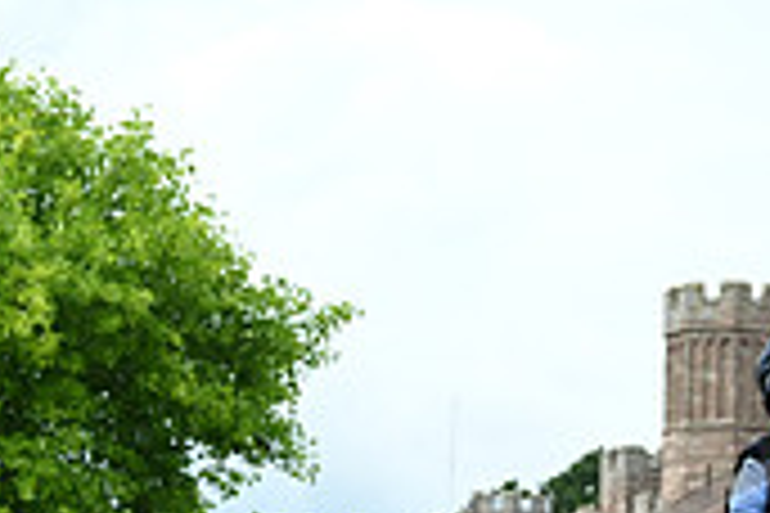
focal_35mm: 238
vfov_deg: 5.7
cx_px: 878
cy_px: 830
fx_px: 5090
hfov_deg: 8.6
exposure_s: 1/1250
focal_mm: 70
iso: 1250
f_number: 6.3
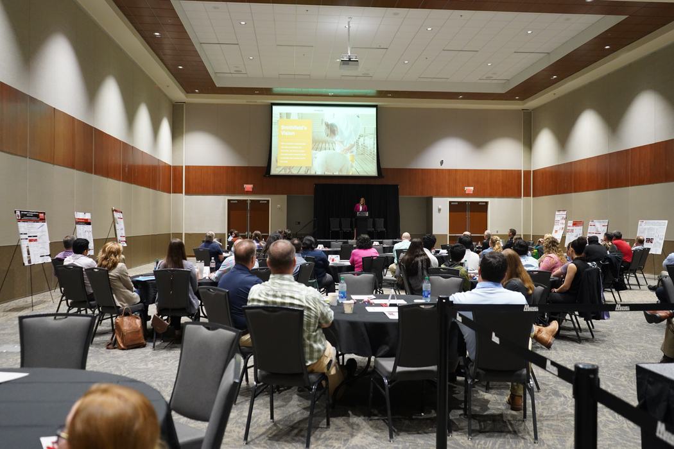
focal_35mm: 31
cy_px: 224
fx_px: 580
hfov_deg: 60.3
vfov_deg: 42.3
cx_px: 337
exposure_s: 1/160
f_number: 4
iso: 4000
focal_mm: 31
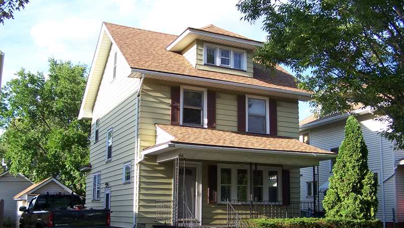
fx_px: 450
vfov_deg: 28.2
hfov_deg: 48.4
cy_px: 149
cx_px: 203
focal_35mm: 42
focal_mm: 6.3
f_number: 2.8
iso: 80
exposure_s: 1/400
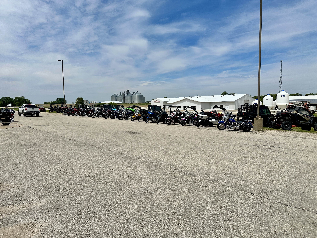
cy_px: 119
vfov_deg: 56.8
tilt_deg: -4.2
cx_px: 158
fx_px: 220
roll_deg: +1.0
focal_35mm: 24
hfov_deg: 71.6
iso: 80
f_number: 1.78
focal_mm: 6.86
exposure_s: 1/12048
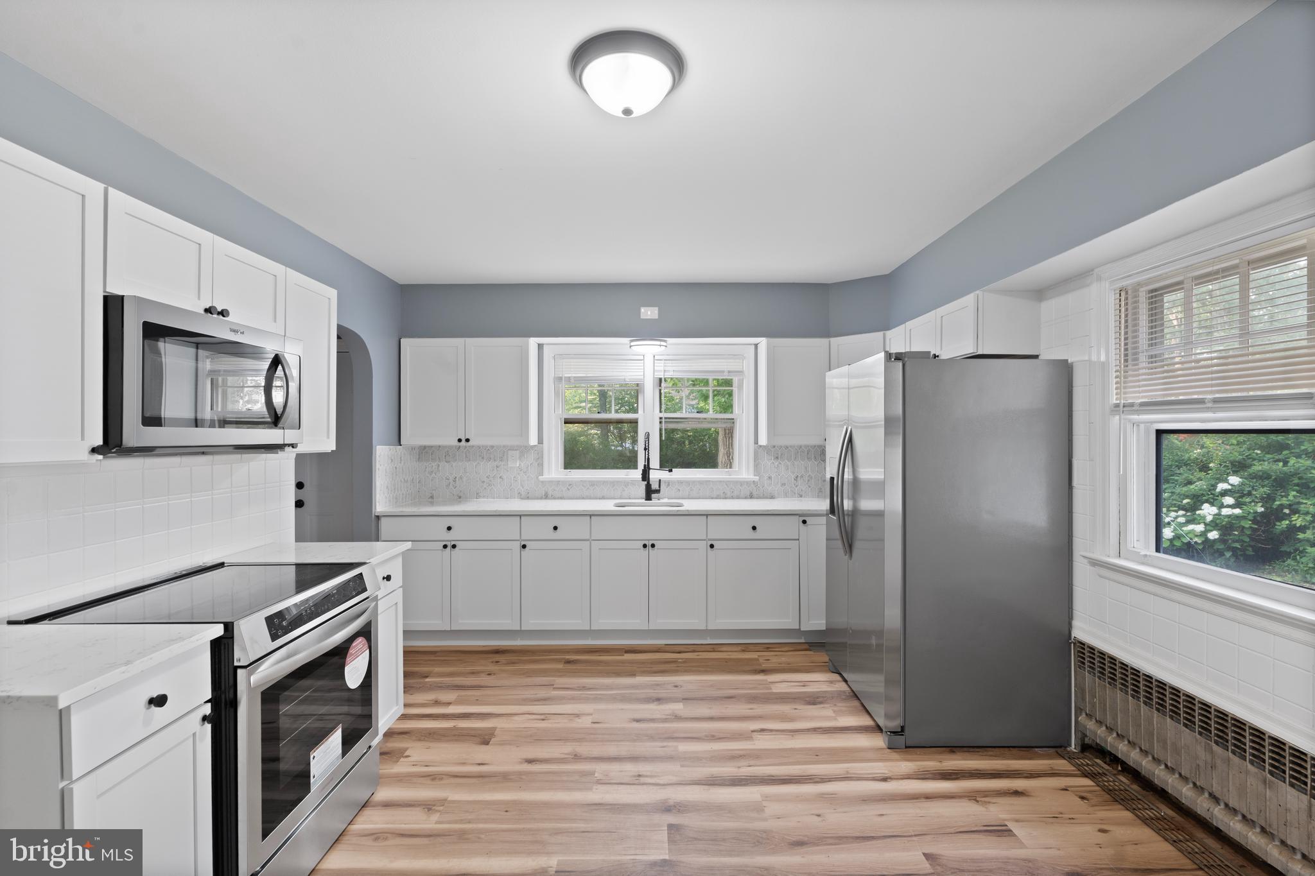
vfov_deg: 73.7
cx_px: 658
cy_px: 438
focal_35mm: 16
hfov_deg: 96.7
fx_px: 584
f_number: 8
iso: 200
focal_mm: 16
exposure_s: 1/2.5
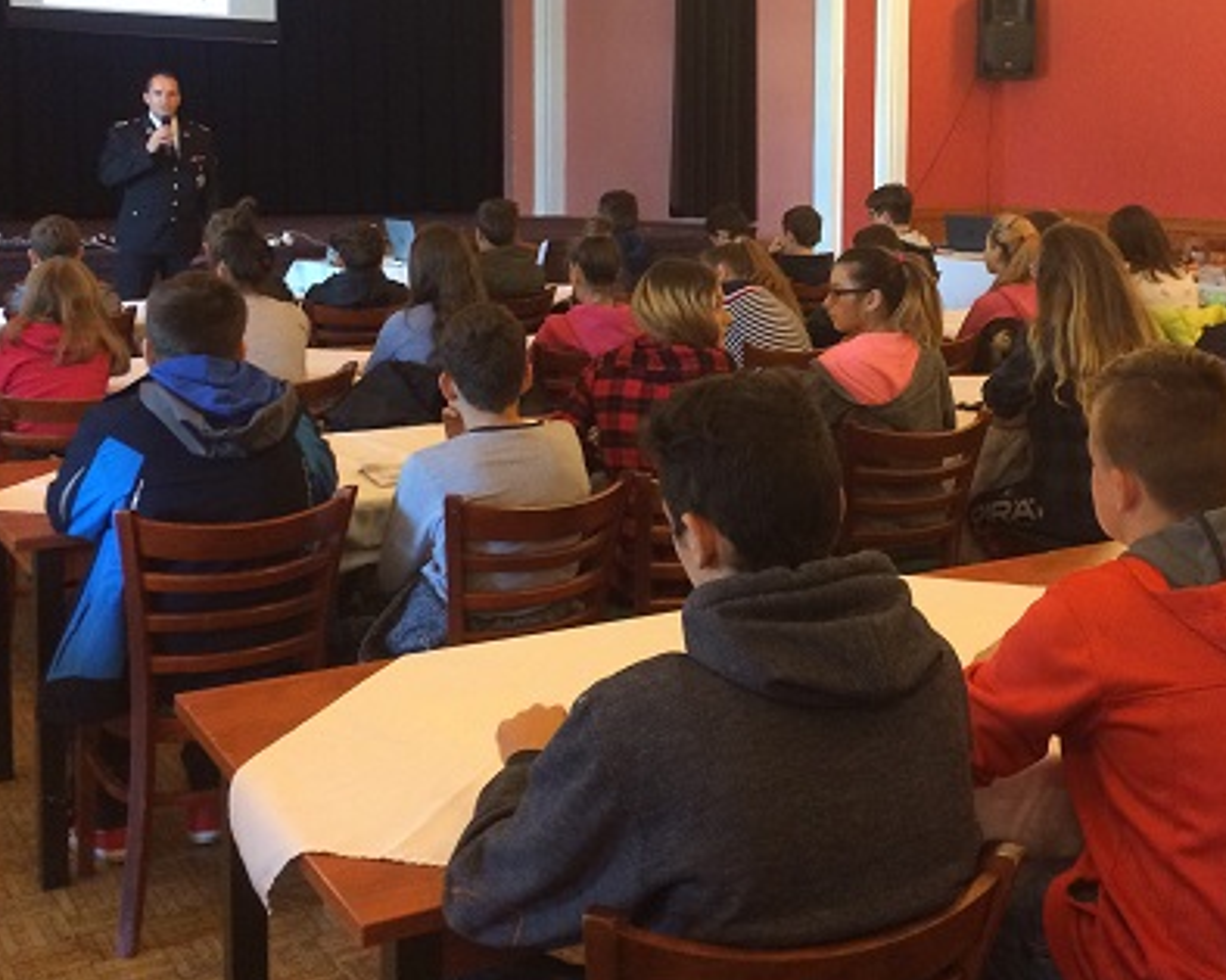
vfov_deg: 32.3
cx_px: 800
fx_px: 1669
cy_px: 292
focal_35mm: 46
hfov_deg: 39.9
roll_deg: -0.9
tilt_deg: -6.4
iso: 250
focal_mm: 4.15
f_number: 2.2
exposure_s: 1/20
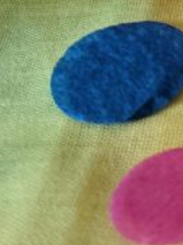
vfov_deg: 14.5
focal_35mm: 119
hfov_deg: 11.1
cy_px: -198
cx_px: 386
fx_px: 841
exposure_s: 1/25
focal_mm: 4.44
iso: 125
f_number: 1.8
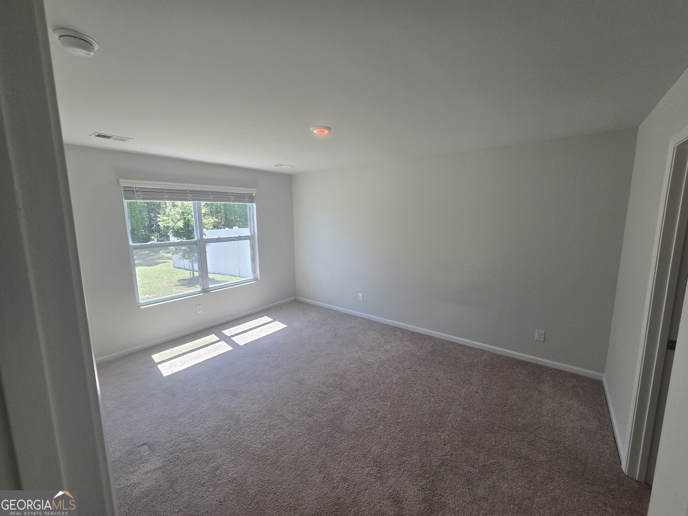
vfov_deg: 89.9
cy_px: 258
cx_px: 344
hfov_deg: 106.2
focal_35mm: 13
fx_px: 258
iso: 50
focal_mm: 2.2
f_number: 2.2
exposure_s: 1/162
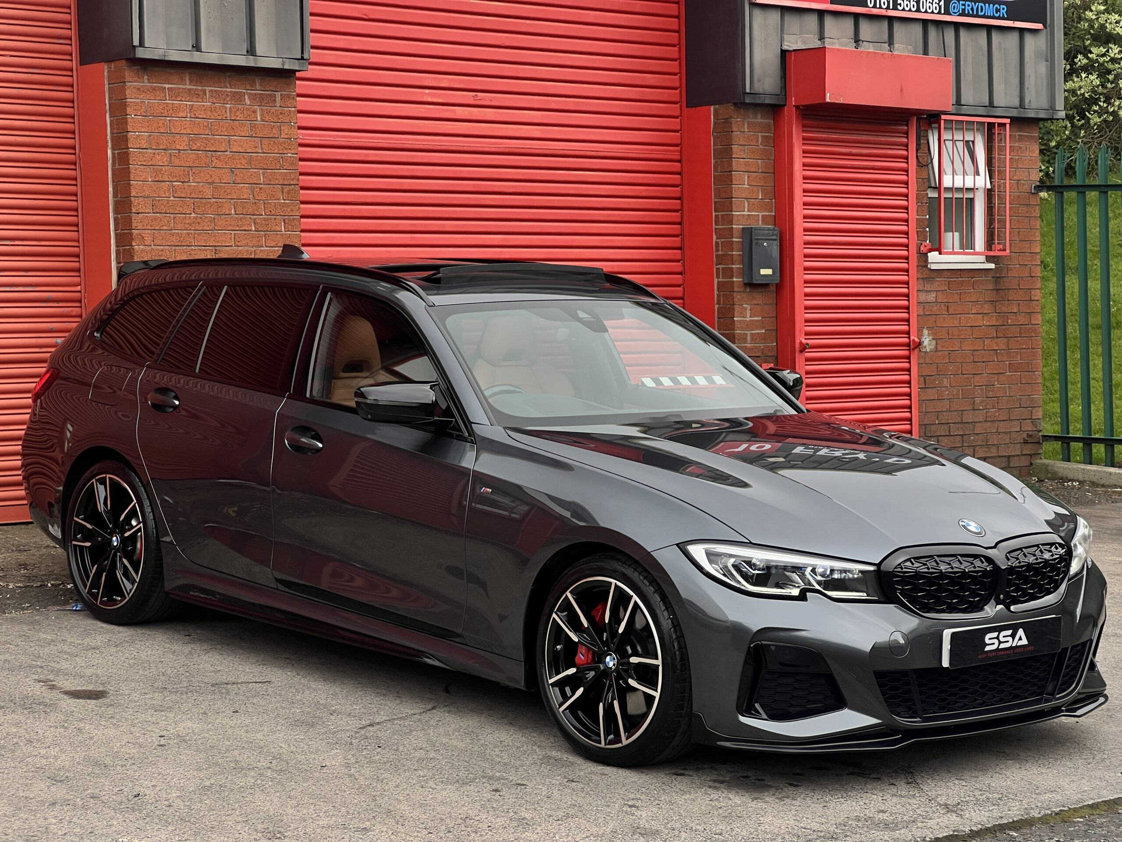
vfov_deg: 19.1
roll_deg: +1.4
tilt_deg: -1.7
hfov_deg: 25.3
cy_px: 421
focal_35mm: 77
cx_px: 561
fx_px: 2496
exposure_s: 1/332
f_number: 2.8
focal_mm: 9
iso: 32
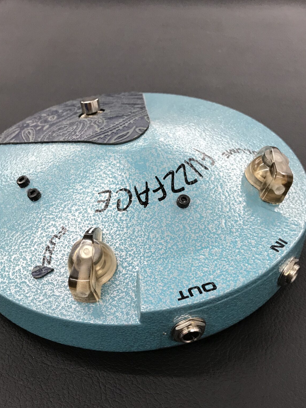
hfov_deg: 40.6
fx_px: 413
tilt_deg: -46.5
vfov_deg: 52.1
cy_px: 254
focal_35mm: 35
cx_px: 133
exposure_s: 1/33
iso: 32
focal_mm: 3.99
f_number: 1.8
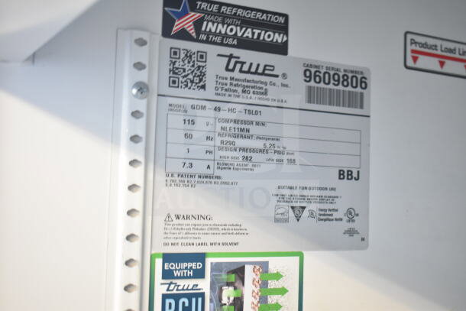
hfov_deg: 38.9
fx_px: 660
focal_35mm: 51
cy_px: 156
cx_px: 233
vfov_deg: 26.5
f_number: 4.5
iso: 2000
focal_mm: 34
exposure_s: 1/50
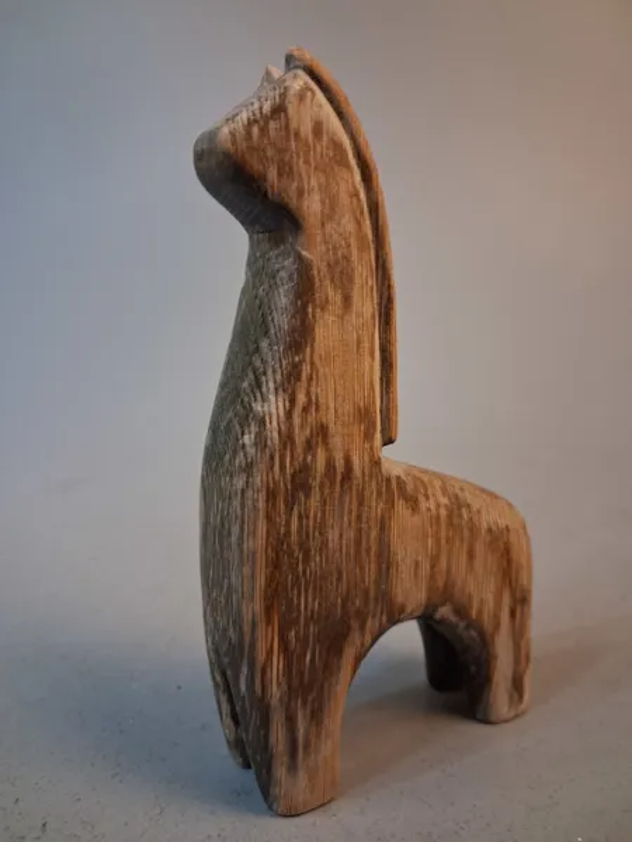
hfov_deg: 51.4
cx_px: 316
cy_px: 421
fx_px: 657
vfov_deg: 65.3
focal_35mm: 27
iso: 400
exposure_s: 1/50
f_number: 1.8
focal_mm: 4
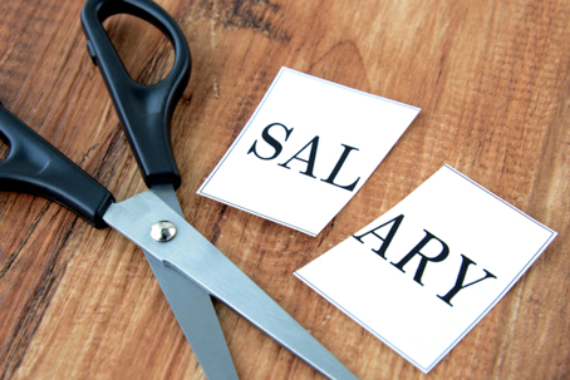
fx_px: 1552
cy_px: 190
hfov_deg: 20.8
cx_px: 285
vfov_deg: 14.0
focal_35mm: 98
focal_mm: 98
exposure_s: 1/30
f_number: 11
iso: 500
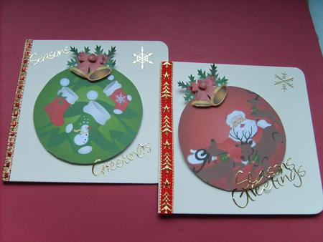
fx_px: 327
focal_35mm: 35
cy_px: 121
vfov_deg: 40.7
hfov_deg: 52.6
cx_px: 162
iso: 120
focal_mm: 5.8
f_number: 2.8
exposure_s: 1/30
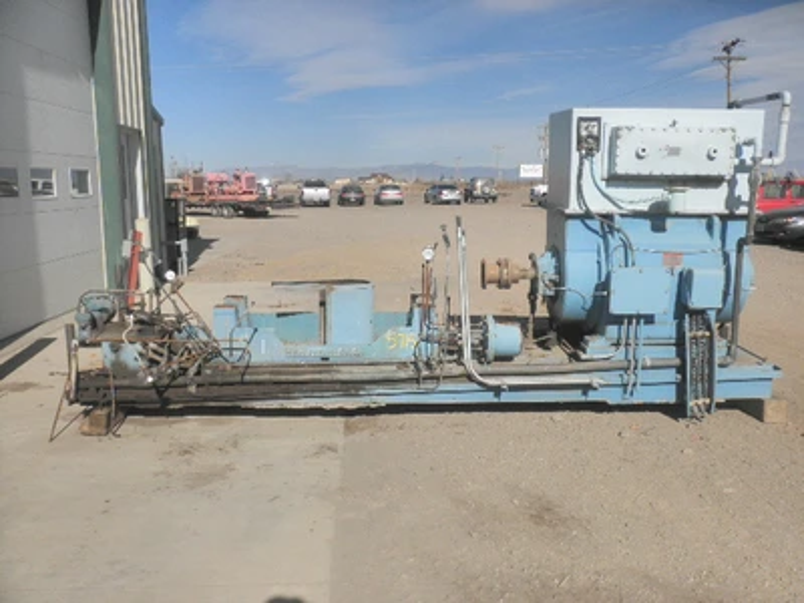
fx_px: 813
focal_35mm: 35
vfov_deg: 40.7
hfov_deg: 52.6
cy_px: 302
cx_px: 402
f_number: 9.1
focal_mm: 6.1
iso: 64
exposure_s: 1/250
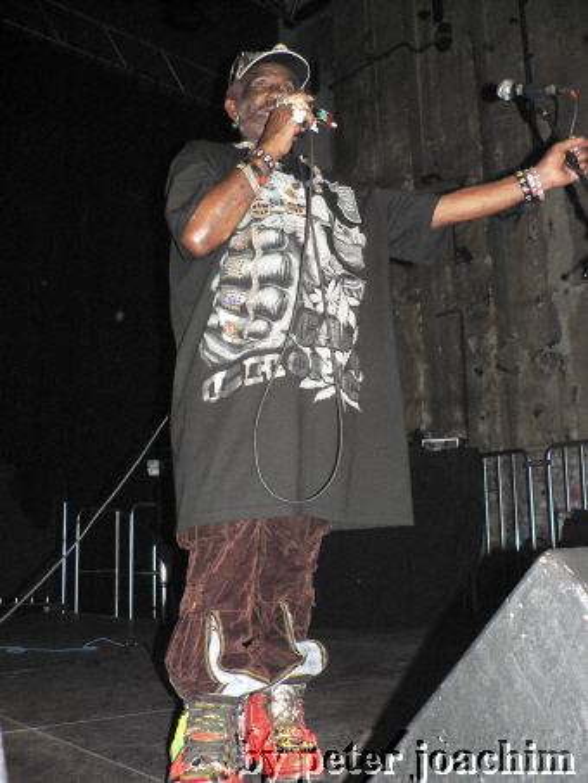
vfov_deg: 52.6
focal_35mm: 35
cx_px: 294
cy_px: 392
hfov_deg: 40.7
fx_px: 792
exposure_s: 1/60
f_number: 2.8
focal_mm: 6
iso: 400
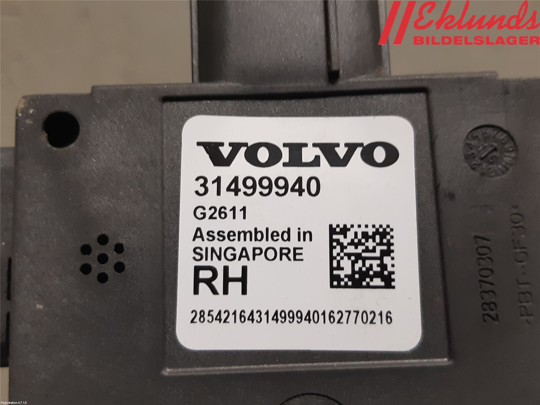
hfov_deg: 67.3
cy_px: 202
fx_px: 406
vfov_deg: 53.1
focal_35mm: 26
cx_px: 270
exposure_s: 1/50
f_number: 1.7
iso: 125
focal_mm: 3.93
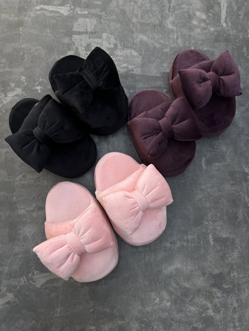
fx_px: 249
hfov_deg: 53.1
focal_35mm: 26
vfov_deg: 67.3
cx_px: 124
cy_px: 166
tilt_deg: -79.8
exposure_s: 1/572
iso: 50
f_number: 1.5
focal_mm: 5.7
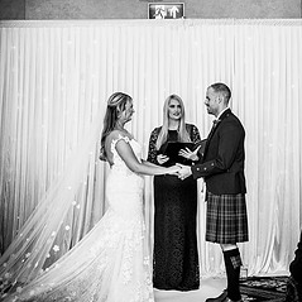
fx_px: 790
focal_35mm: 80
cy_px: 80
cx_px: 181
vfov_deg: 21.5
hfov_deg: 21.6
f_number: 5.6
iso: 400
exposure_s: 1/100
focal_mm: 50
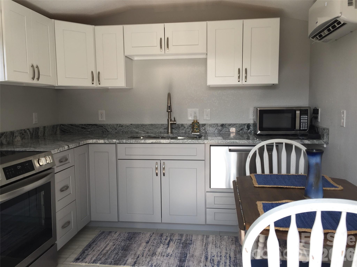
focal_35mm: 29
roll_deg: +0.0
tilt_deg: -6.5
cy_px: 134
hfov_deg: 61.7
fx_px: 299
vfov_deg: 48.2
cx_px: 178
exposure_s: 1/153
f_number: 2.2
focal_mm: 4.15
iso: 32
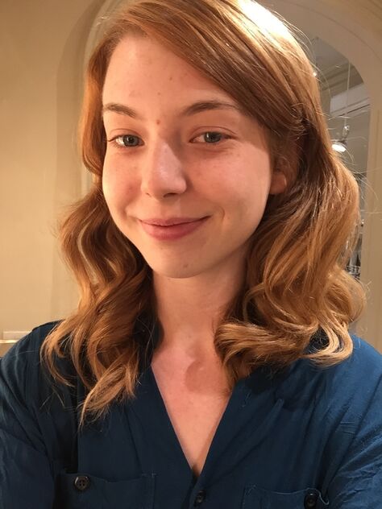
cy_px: 254
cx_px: 191
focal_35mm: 31
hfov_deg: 45.4
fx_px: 456
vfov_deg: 58.4
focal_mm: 2.65
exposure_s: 1/30
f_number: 2.2
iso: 64
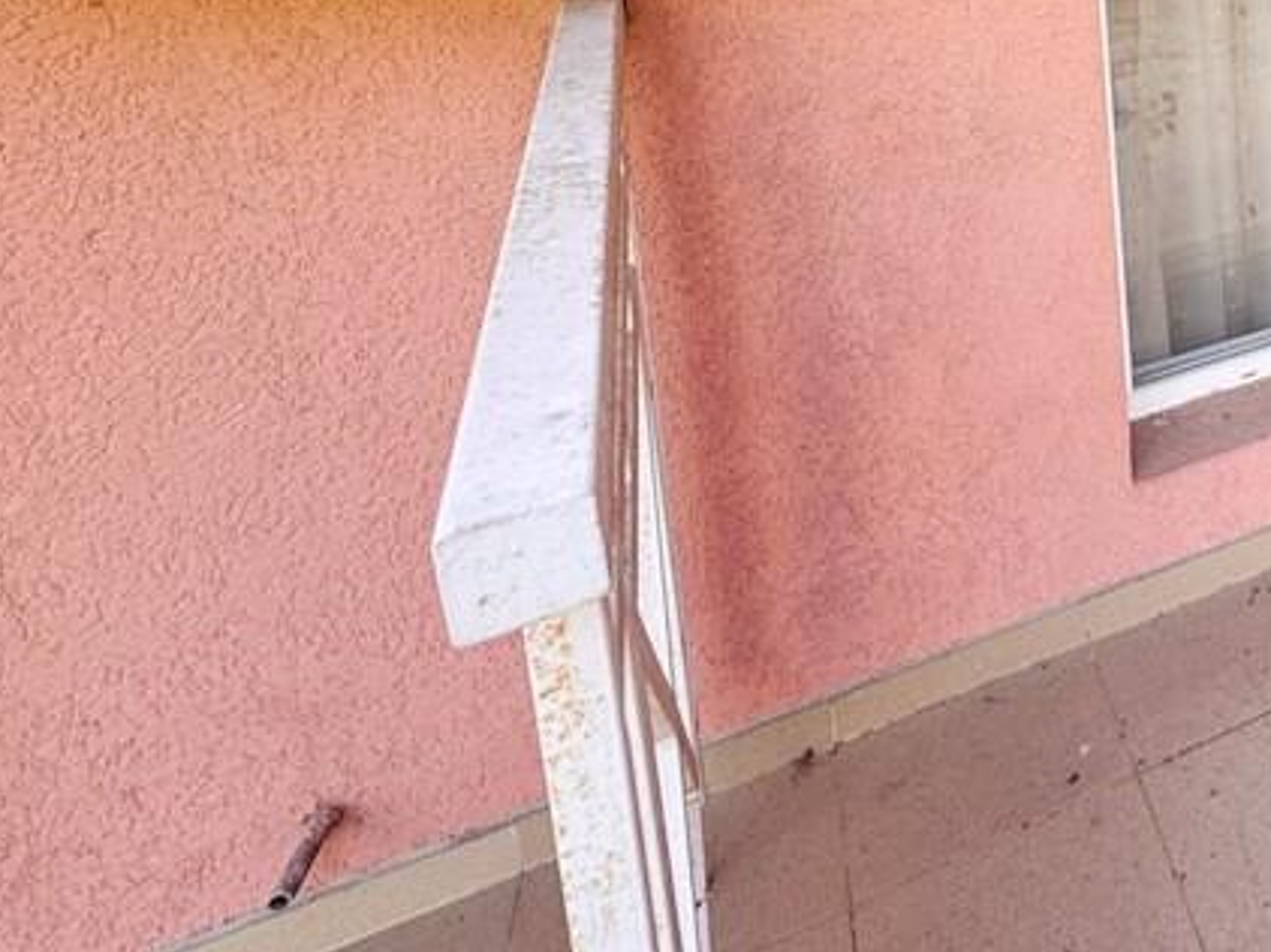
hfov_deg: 39.2
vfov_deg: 35.4
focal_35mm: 34
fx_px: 1248
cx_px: 1524
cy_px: -105
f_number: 2.2
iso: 40
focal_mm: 2.22
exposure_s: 1/99
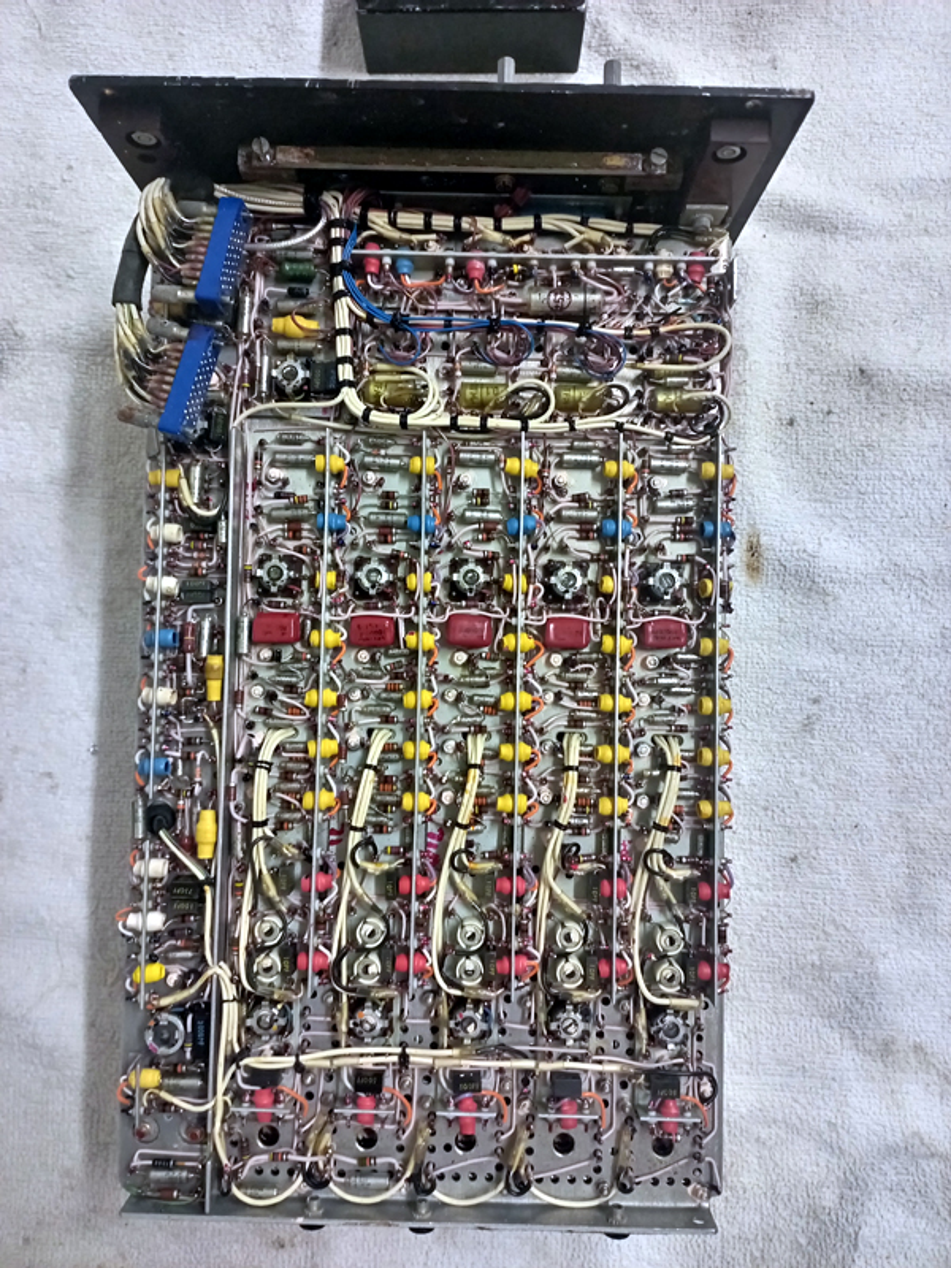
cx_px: 476
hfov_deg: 53.1
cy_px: 634
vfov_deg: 67.3
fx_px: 952
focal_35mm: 26
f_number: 1.8
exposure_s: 1/25
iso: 466
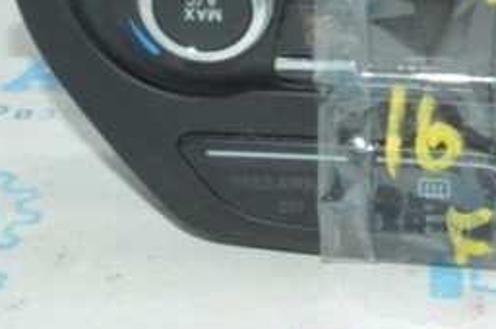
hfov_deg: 18.4
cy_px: 53
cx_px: 519
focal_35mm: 108
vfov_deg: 12.6
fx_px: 1486
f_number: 22
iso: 4000
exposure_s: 1/40
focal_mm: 18
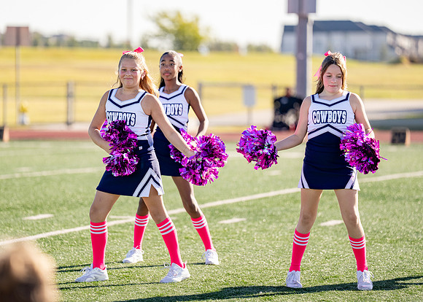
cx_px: 158
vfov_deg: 6.2
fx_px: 2769
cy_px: 132
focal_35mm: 231
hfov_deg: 8.7
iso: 160
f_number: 2.8
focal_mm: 182
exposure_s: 1/1600
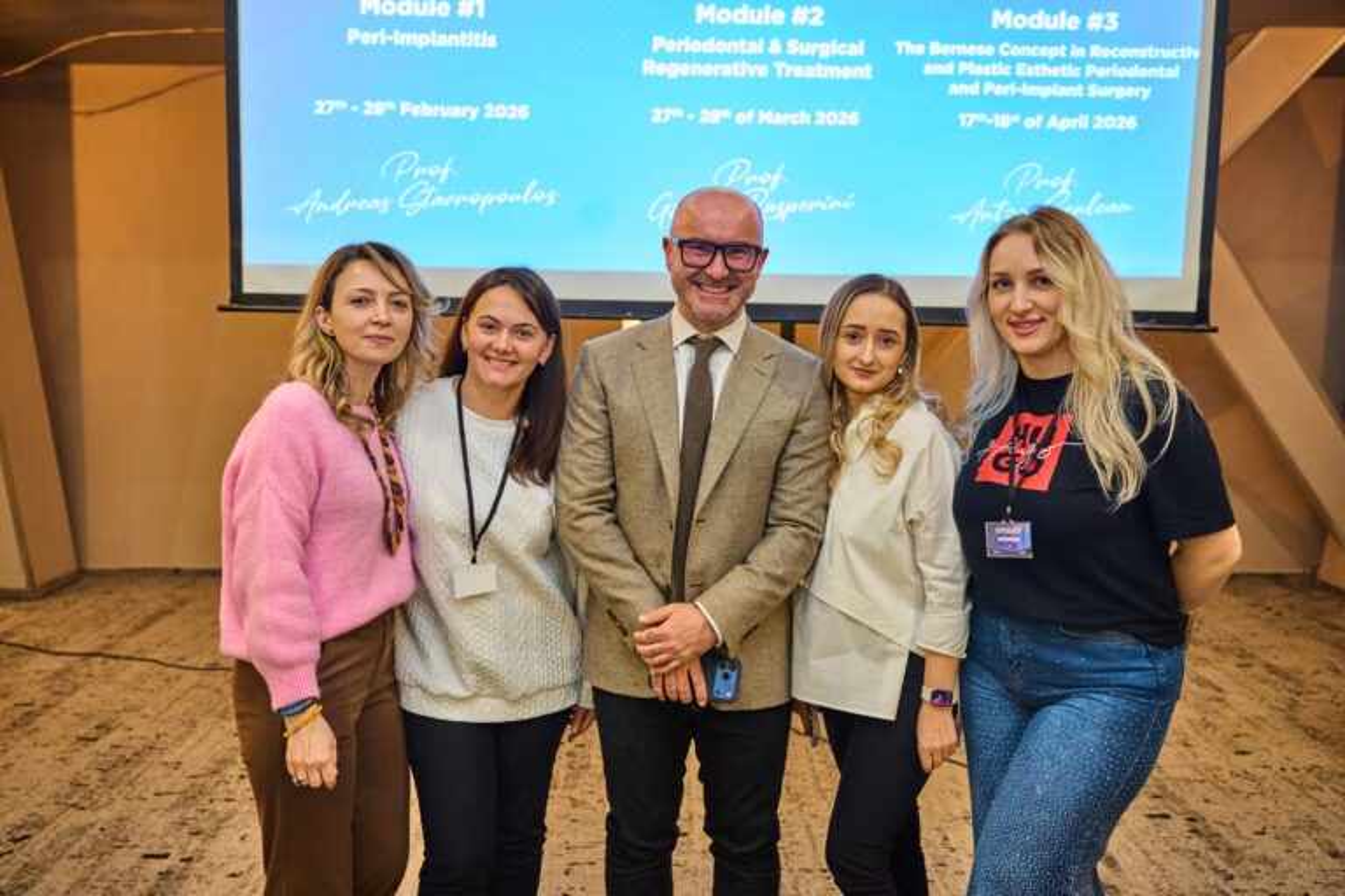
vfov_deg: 39.2
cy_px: 448
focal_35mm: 34
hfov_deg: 56.2
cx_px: 672
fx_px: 1259
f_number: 3.2
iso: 8000
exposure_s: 1/100
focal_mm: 33.7
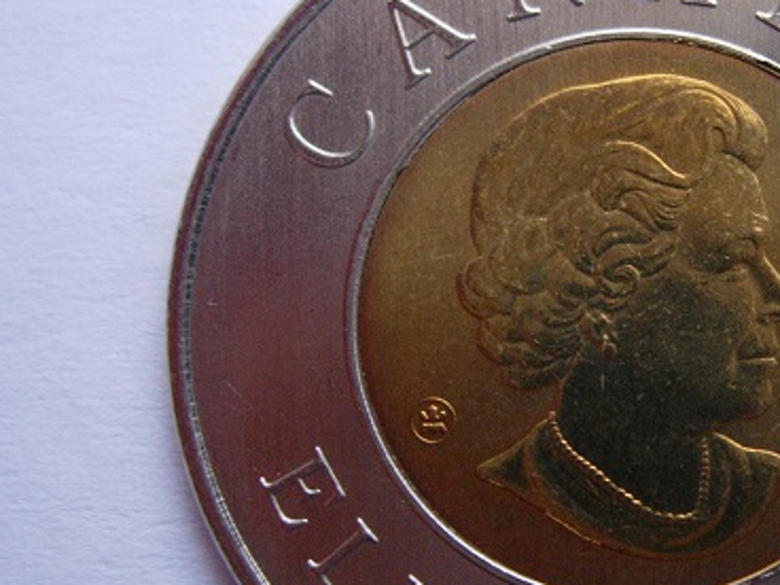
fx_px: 1510
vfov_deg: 21.9
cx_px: 634
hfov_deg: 28.3
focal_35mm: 67
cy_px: 326
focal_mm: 7.8
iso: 173
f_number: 2.8
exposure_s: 1/32
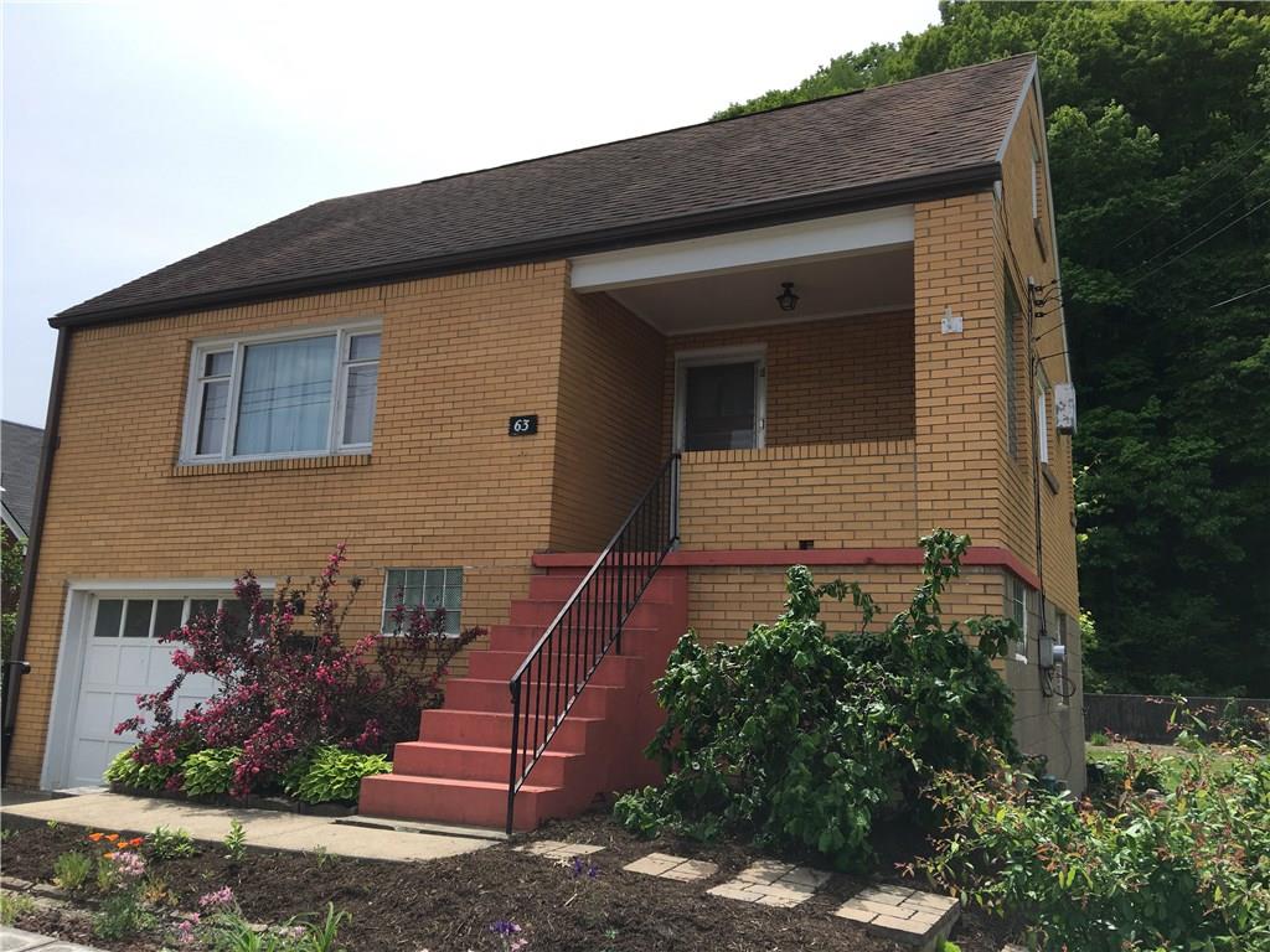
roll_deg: -3.0
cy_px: 476
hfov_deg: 61.7
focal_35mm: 29
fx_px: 1064
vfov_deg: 48.2
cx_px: 635
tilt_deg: +12.0
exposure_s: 1/1374
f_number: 2.2
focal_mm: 4.15
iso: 25
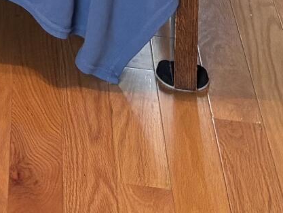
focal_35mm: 187
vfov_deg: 6.8
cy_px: -522
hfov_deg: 9.5
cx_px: -370
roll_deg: -0.3
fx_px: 1529
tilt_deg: -5.7
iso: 125
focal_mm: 5.96
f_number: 1.6
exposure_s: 1/60
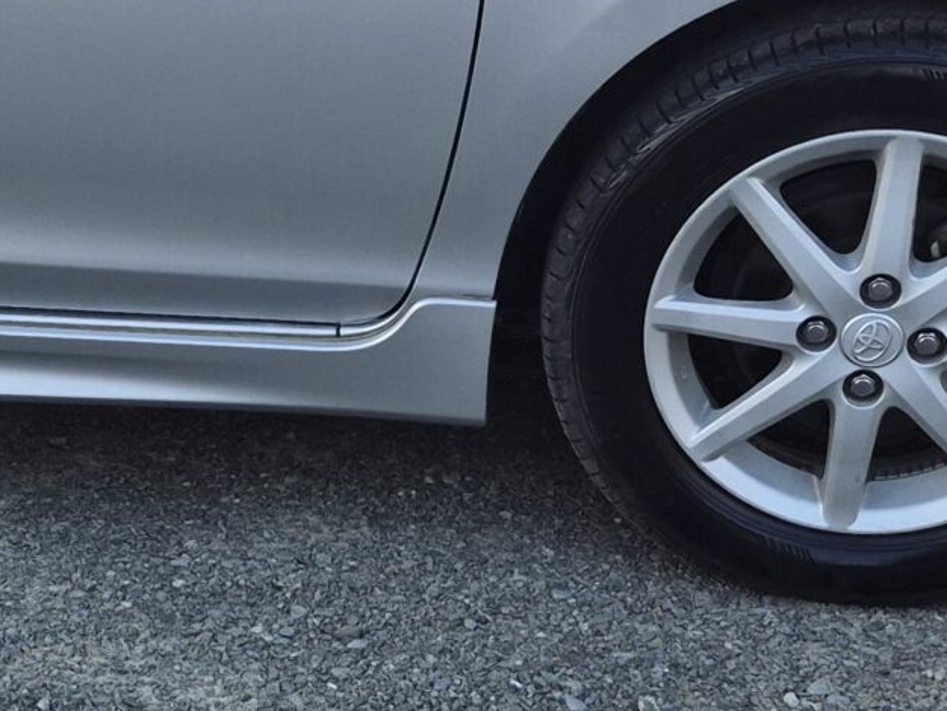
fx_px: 2573
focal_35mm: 94
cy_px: 396
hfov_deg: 19.9
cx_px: -101
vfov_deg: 15.7
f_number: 1.8
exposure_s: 1/1014
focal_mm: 5.4
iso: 80
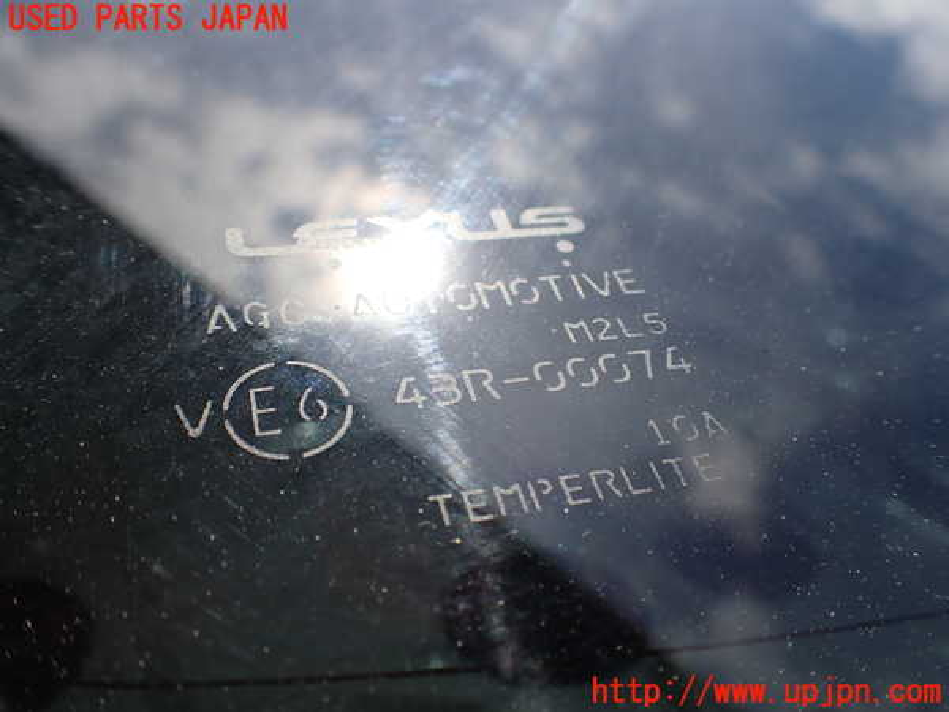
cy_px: 356
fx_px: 822
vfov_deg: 46.8
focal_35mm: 30
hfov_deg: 60.0
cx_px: 474
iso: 100
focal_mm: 5.4
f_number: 9
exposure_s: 1/125
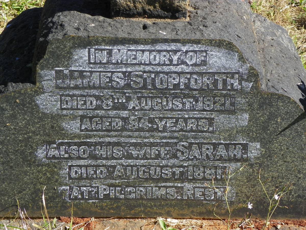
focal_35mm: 111
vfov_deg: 13.3
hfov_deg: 17.7
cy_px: 115
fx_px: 981
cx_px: 153
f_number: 4
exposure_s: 1/200
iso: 64
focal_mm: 19.7
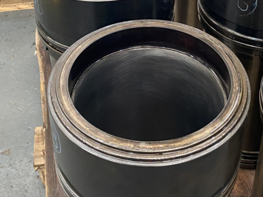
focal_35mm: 50
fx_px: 380
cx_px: 173
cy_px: 20
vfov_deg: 28.0
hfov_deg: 37.8
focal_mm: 4.2
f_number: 1.8
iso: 125
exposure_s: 1/92
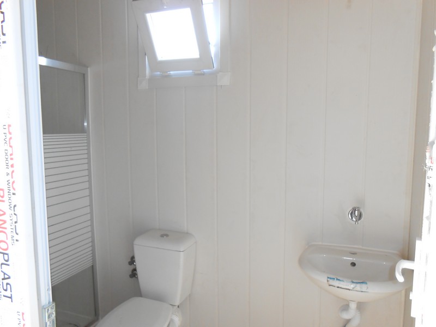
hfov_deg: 67.3
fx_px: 327
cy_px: 164
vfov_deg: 53.1
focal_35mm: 26
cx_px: 218
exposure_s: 1/30
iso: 250
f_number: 3.5
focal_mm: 4.6
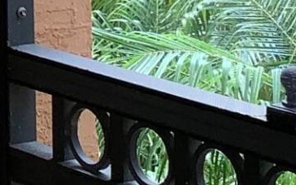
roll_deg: +0.3
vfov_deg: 5.9
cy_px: -198
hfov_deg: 9.2
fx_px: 1760
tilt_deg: -3.1
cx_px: -233
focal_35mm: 218
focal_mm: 4.25
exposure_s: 1/131
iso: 25
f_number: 1.8
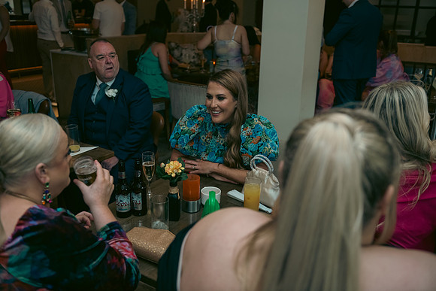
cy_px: 146
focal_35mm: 35
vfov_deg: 37.9
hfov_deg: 54.4
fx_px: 424
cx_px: 218
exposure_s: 1/160
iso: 640
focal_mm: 35
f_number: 3.5
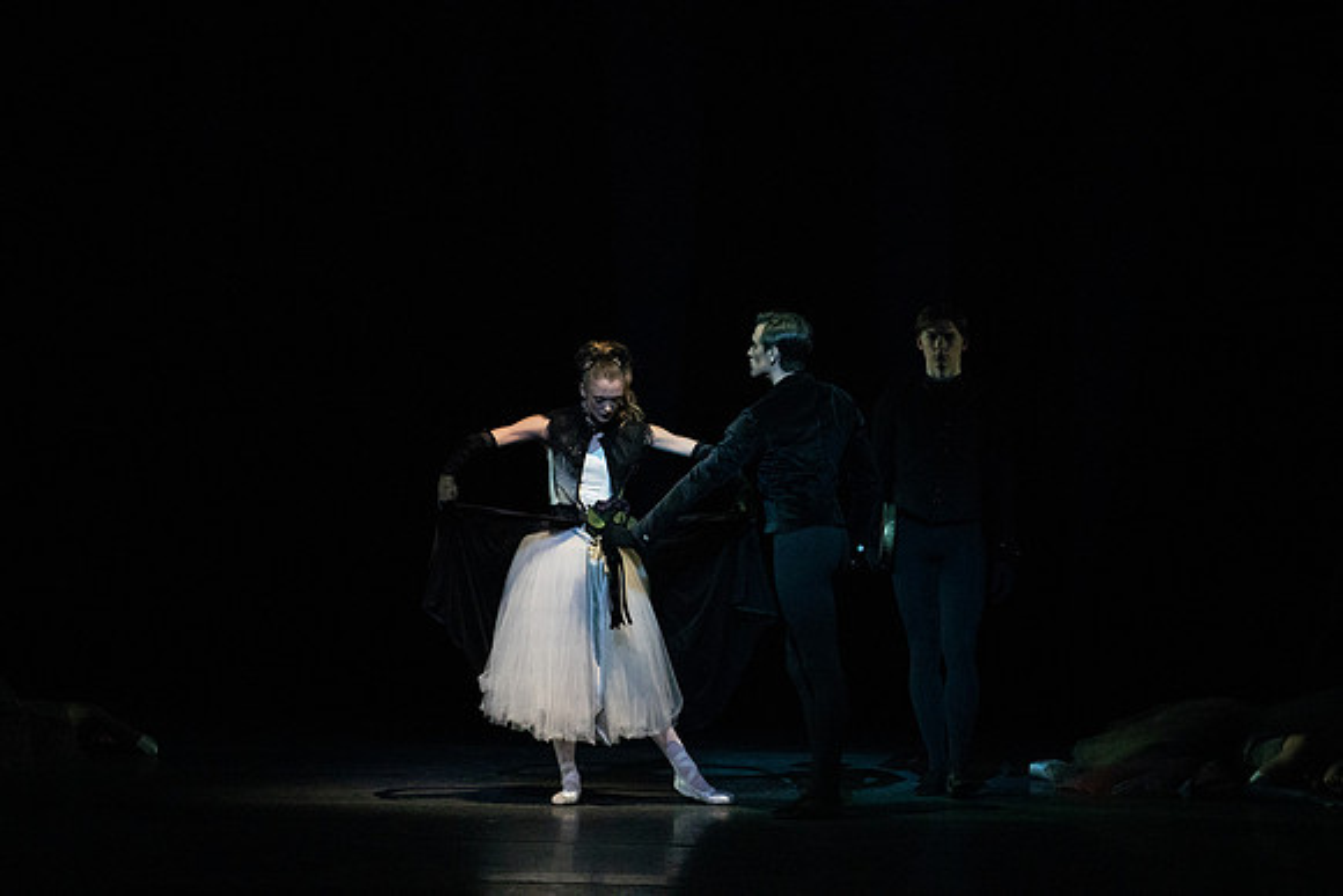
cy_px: 448
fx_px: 7463
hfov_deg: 10.3
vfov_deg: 6.9
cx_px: 672
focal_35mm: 200
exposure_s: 1/400
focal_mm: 200
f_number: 4.5
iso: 20000
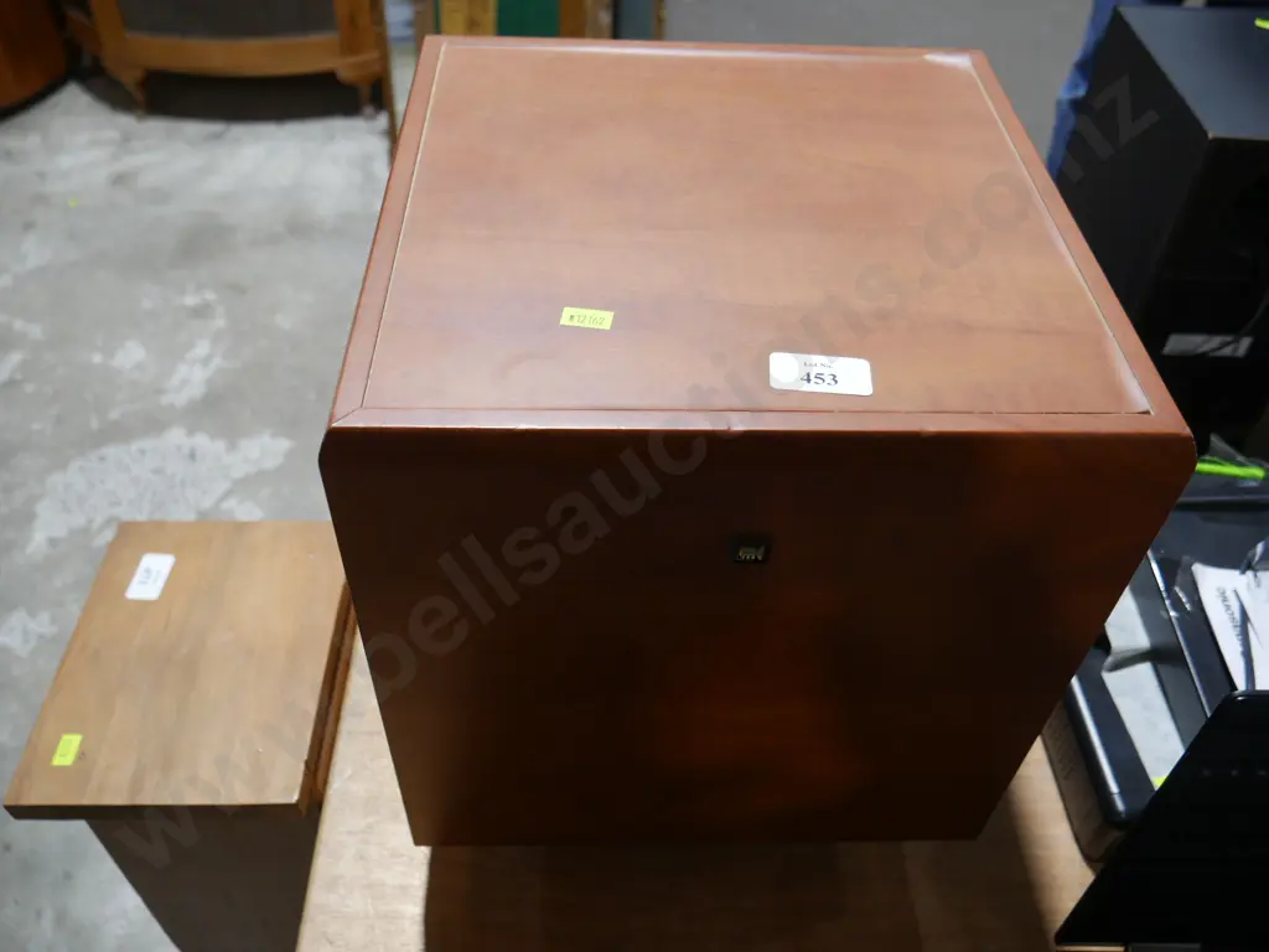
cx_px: 634
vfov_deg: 49.7
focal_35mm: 28
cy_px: 476
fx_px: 1026
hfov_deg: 63.4
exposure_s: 1/60
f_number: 3.5
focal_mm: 14
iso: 250
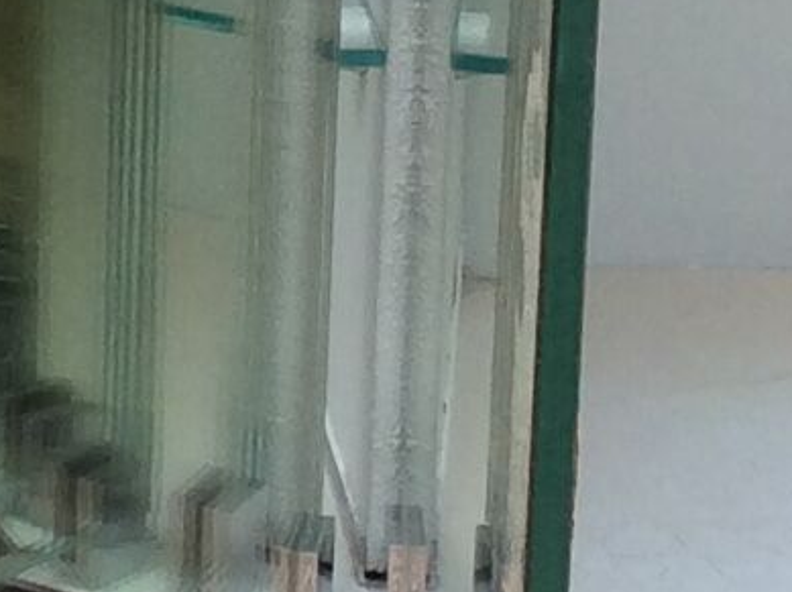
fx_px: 4869
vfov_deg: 6.8
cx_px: -371
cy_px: -564
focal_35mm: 213
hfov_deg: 9.1
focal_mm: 3.3
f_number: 2.4
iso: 32
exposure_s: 1/164
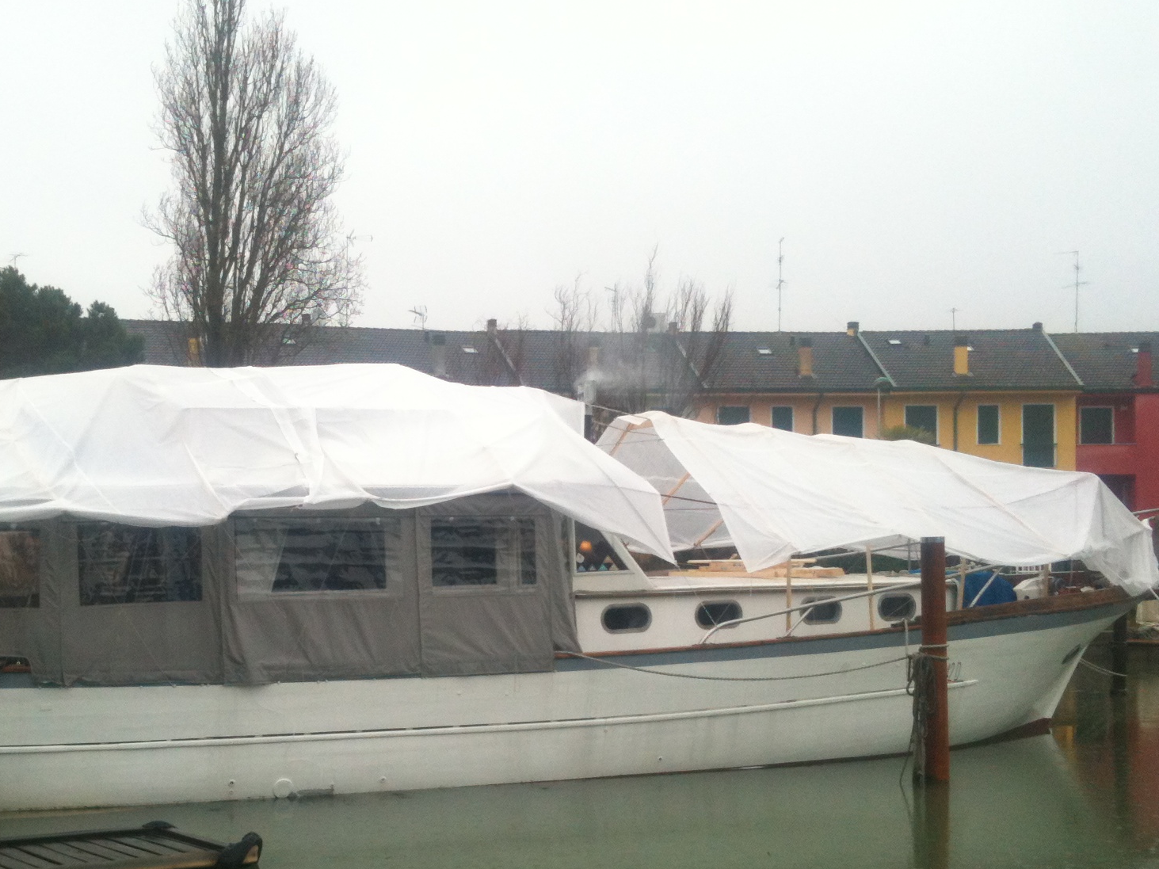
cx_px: 452
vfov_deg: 29.4
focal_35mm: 49
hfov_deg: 38.7
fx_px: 1640
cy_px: 586
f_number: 2.8
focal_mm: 3.85
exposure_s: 1/153
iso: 64
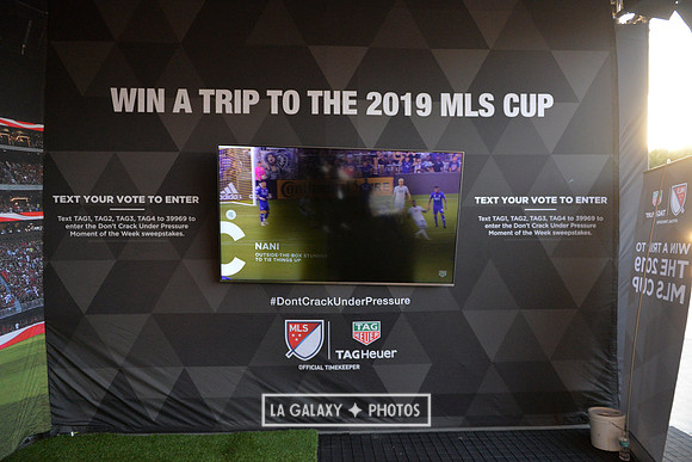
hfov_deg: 73.7
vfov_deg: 53.2
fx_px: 461
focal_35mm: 24
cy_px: 231
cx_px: 346
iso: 3200
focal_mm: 24
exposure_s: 1/1250
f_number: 2.8
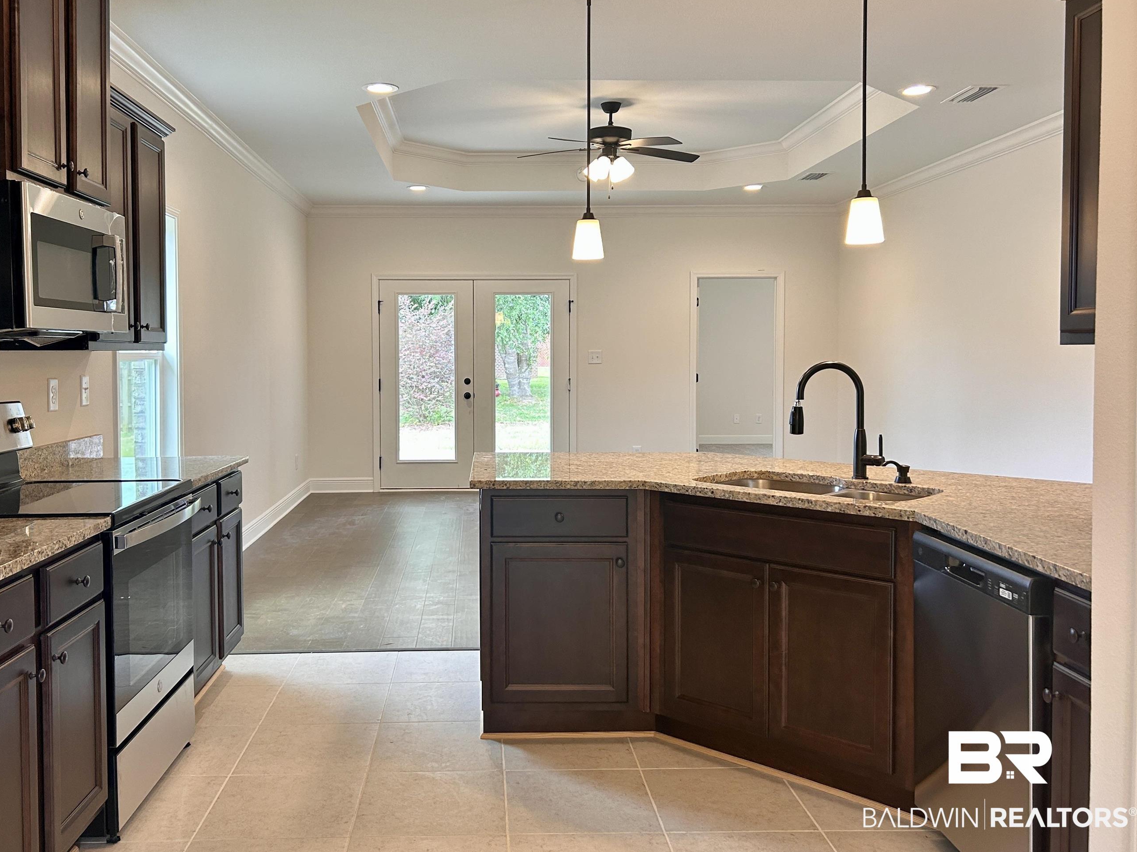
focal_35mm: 31
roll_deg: +0.1
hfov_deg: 58.1
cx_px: 492
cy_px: 370
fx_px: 1018
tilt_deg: -1.8
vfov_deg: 45.3
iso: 100
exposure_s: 1/120
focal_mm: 5.7
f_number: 1.5
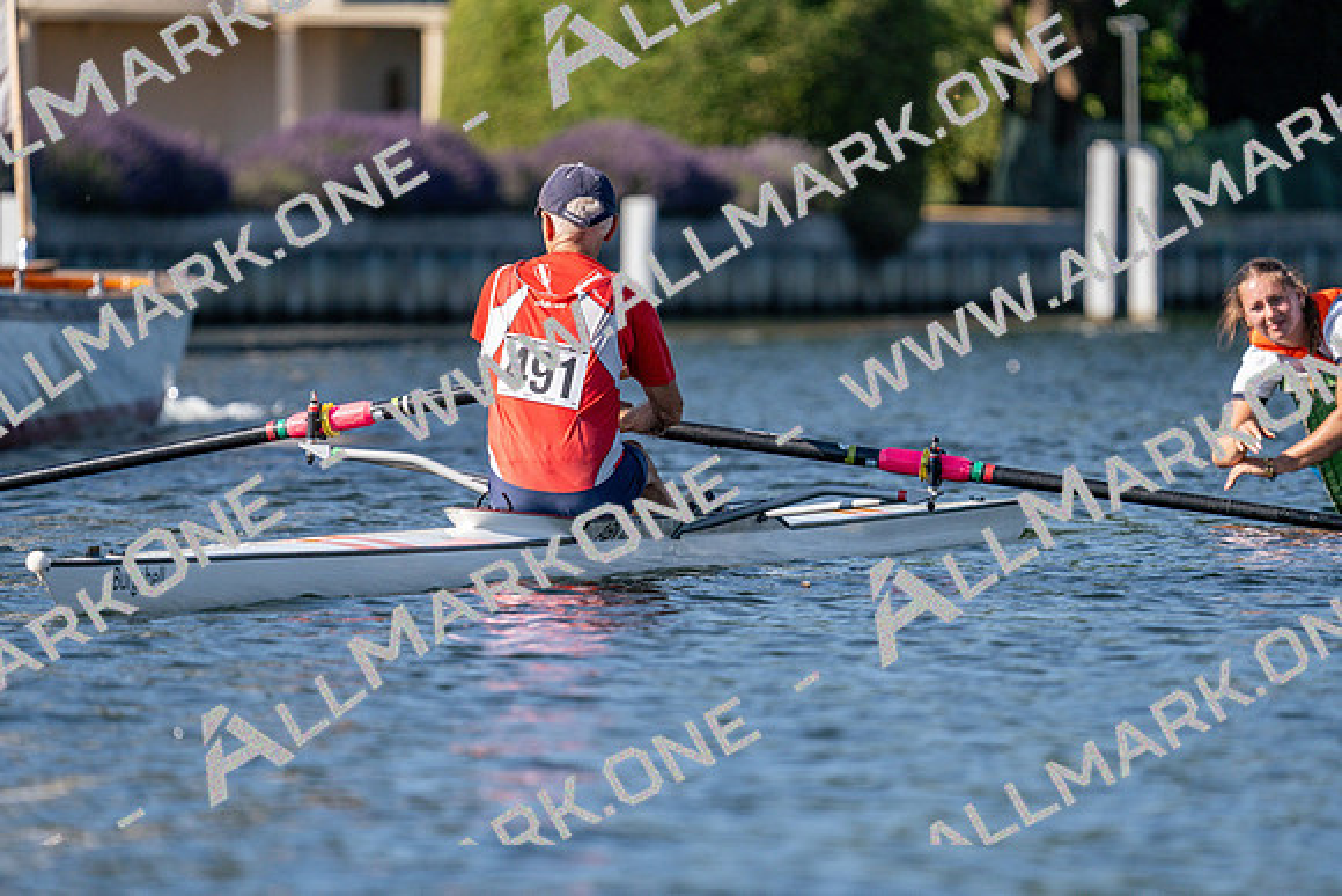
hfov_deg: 5.0
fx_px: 15473
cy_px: 448
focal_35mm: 415
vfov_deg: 3.3
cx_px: 671
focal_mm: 415
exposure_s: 1/1600
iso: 320
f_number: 6.3
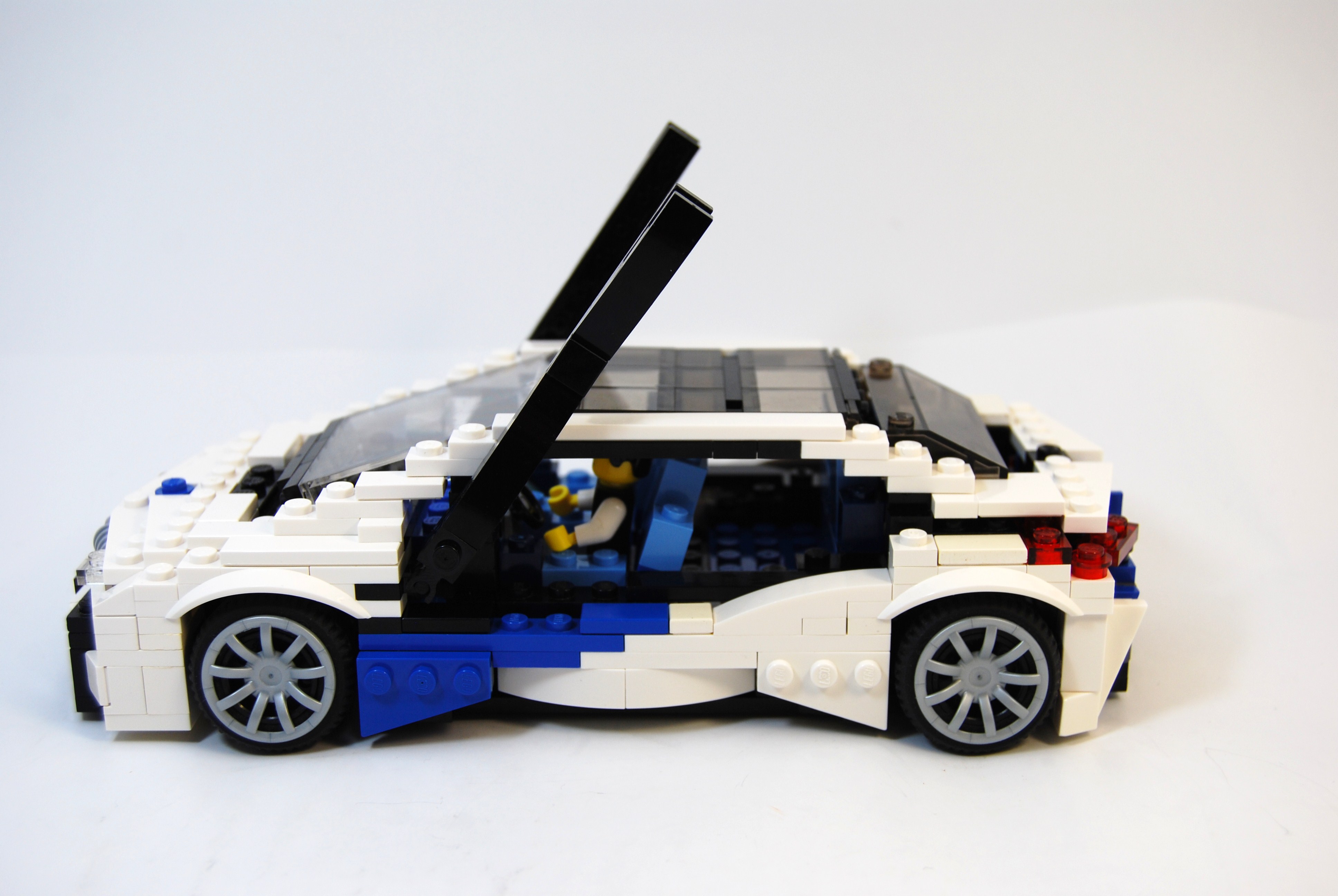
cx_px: 669
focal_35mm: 48
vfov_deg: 28.2
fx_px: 1786
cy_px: 448
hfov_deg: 41.1
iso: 125
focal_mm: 32
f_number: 5.6
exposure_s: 1/125
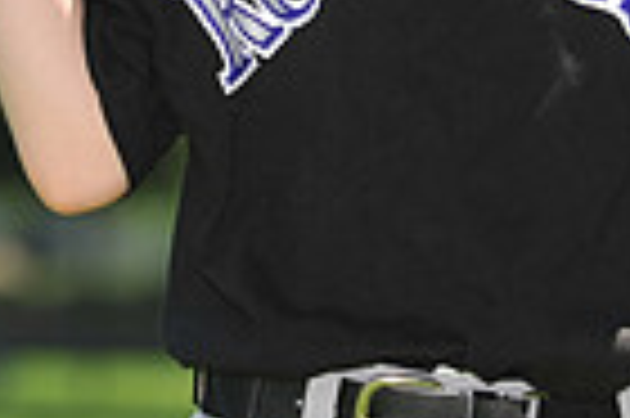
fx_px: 7254
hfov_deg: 5.0
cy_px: -301
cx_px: 342
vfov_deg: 3.3
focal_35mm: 415
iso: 200
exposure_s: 1/1250
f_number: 4
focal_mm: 100
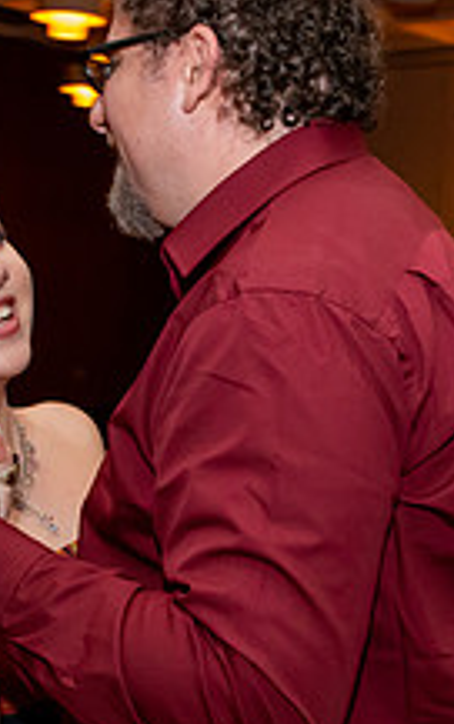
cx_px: 167
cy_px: 391
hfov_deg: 14.2
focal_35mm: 92
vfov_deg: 22.5
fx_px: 1818
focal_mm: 24
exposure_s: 1/60
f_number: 5.6
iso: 4000
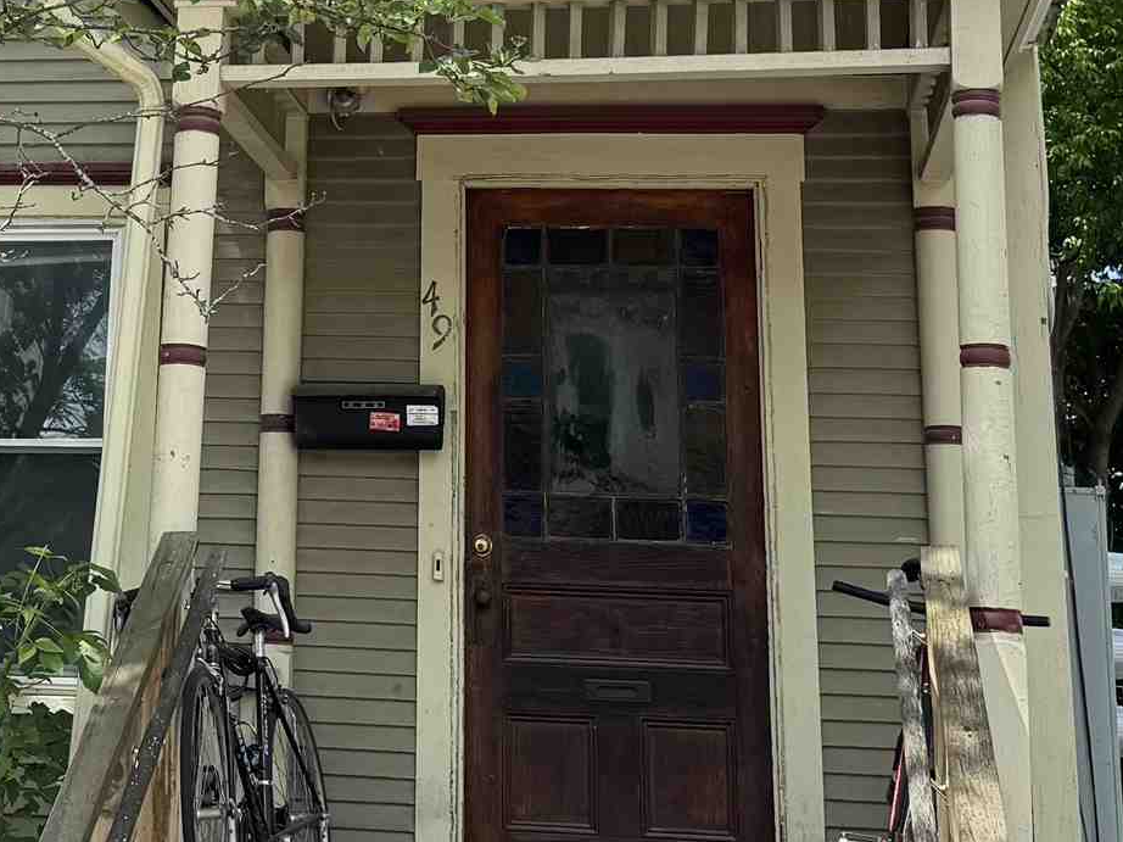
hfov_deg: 24.0
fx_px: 2595
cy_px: -34
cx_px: 200
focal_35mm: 80
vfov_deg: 17.9
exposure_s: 1/1425
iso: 80
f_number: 1.78
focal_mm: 6.76
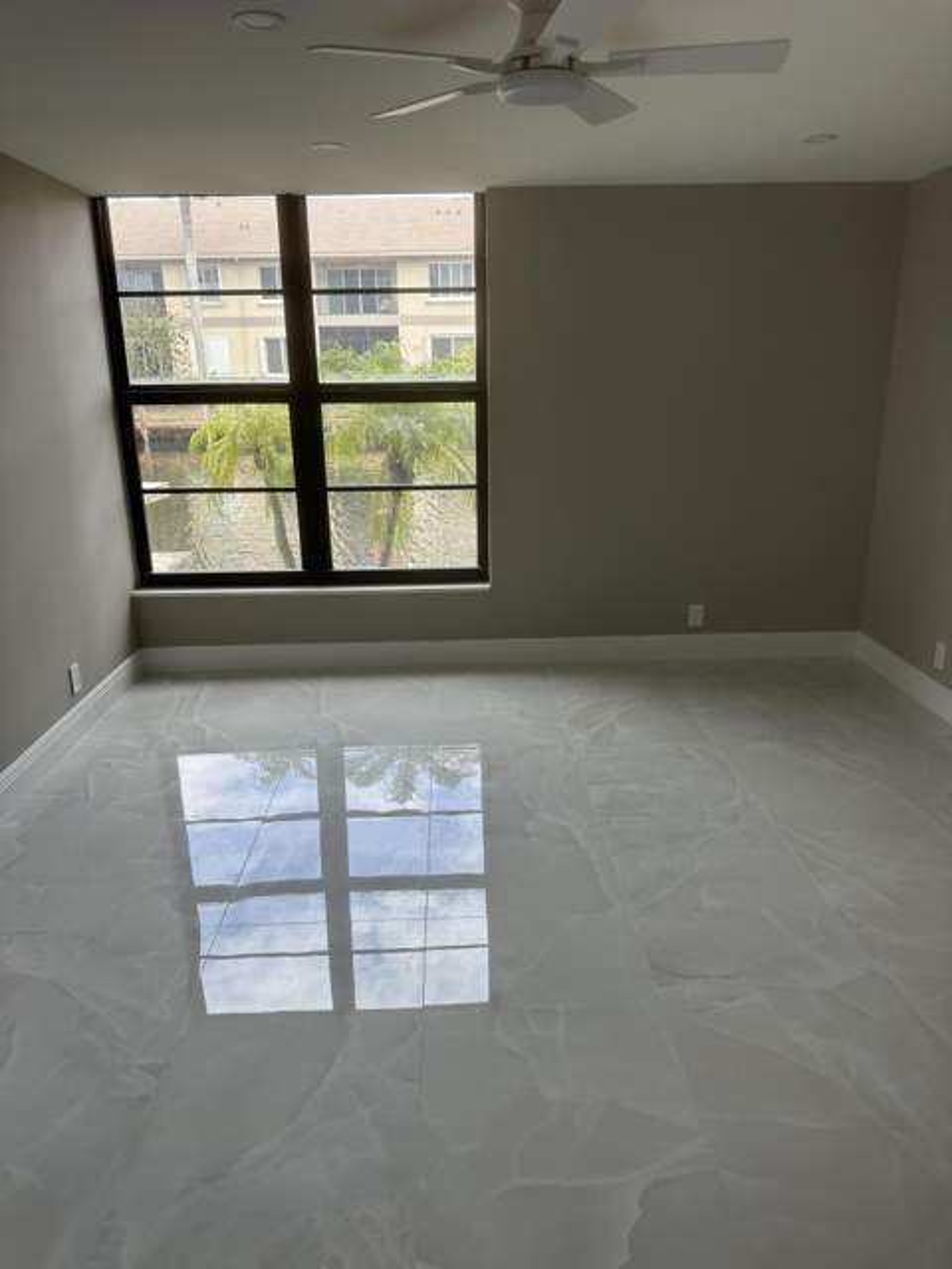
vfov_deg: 71.6
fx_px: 880
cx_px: 476
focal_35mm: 24
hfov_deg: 56.8
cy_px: 634
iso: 80
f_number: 1.78
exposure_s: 1/201
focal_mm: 6.86
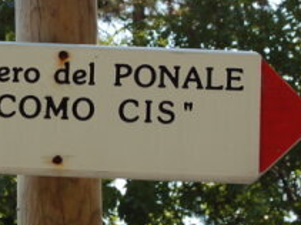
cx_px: 34
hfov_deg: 8.8
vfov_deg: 6.6
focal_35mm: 225
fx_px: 1959
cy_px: 97
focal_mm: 55
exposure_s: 1/200
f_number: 10
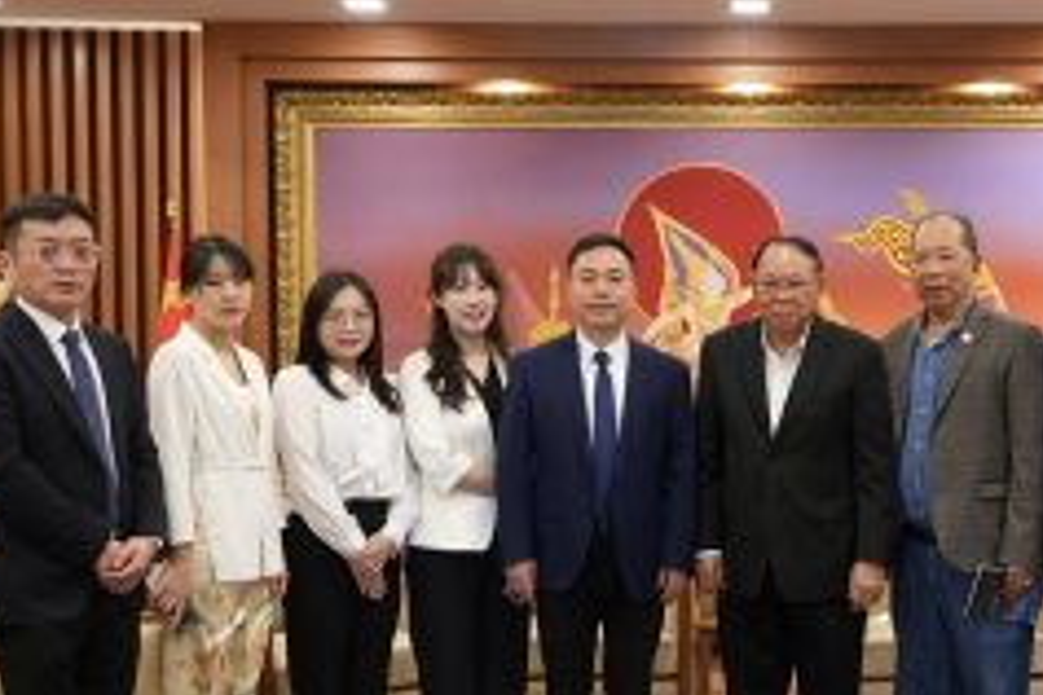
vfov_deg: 22.9
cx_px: 748
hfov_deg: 33.4
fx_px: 1709
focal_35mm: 59
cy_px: 442
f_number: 2.8
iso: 500
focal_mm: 35
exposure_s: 1/40
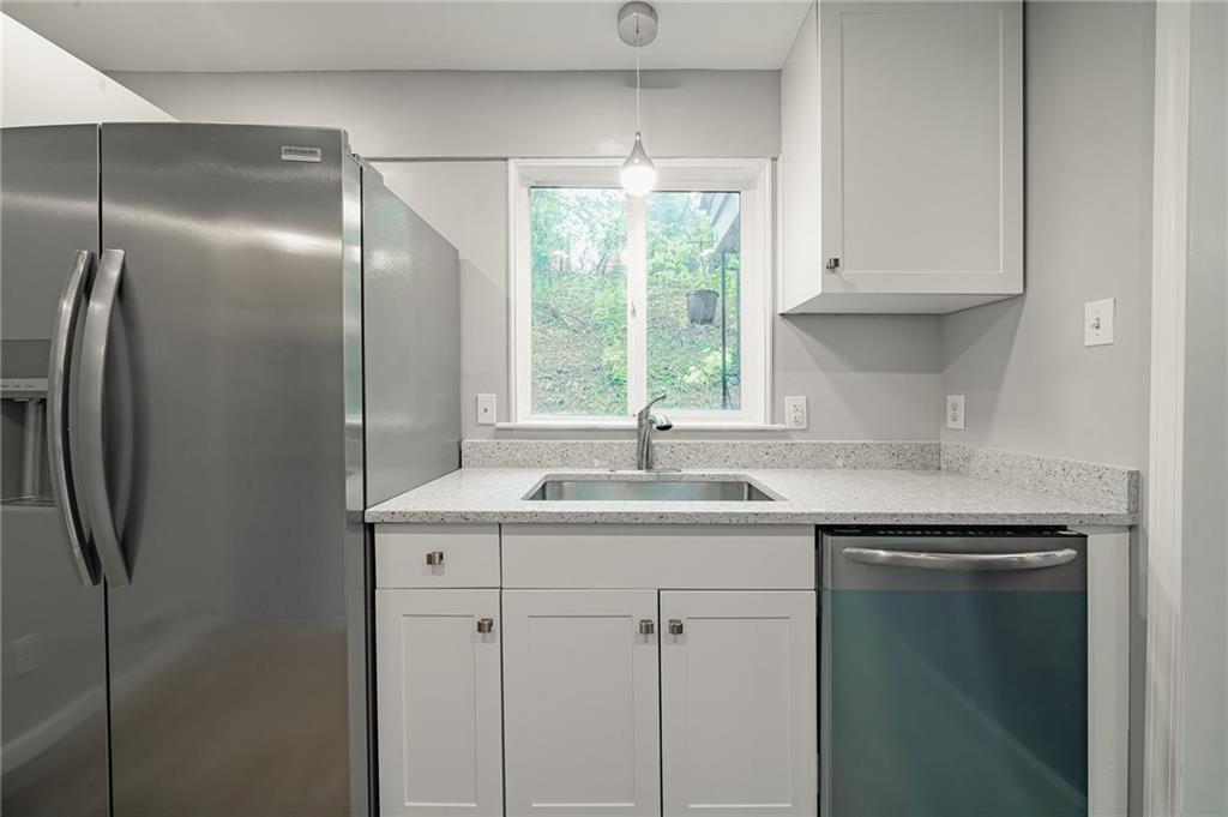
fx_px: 409
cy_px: 408
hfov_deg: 112.7
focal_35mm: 12
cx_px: 614
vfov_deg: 89.9
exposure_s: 1/15
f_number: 11
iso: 50
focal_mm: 12
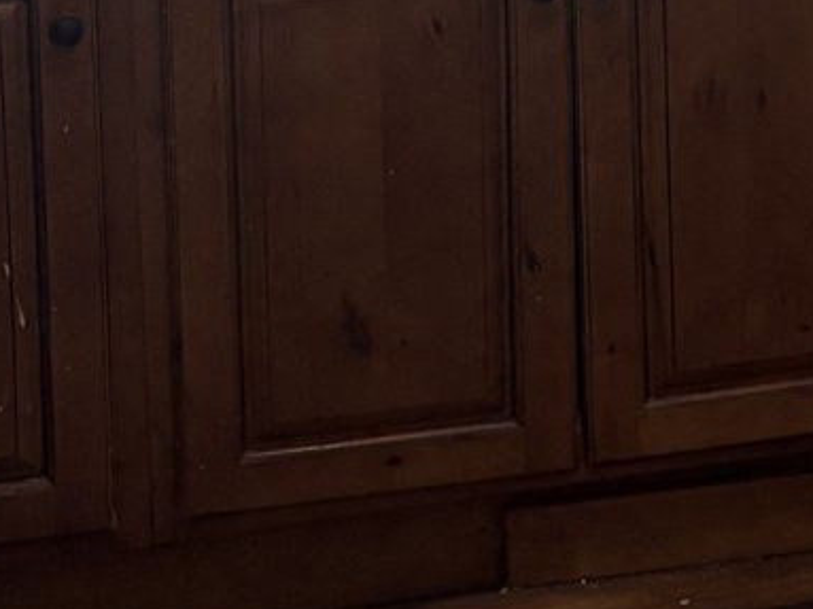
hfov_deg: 13.6
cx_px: 1127
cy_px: -685
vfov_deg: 9.8
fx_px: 3264
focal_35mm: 139
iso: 100
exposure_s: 1/120
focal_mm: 5.96
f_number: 1.6
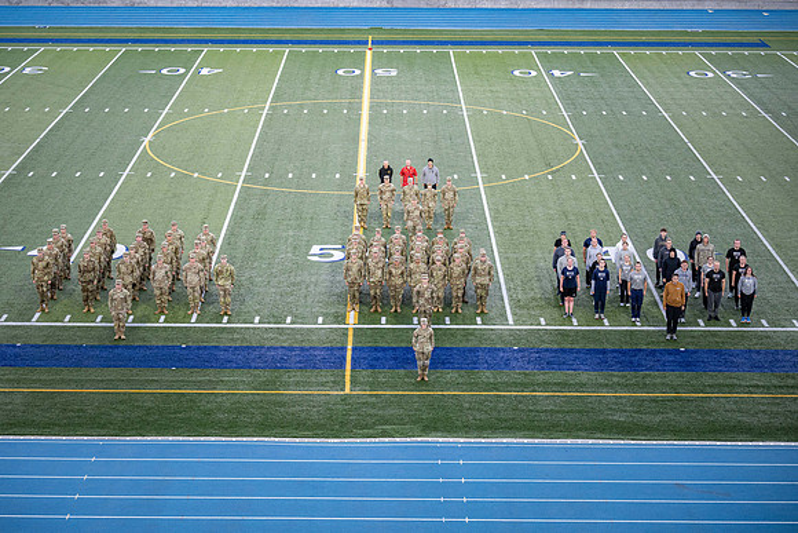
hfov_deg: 26.8
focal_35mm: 76
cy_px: 257
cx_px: 374
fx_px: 1675
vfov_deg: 18.1
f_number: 2.8
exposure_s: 1/320
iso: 1250
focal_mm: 70
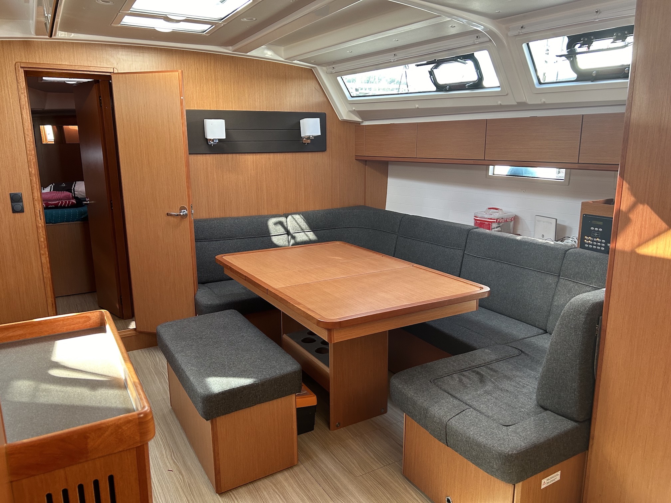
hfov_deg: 67.3
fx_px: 504
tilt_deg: -12.3
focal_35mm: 26
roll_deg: +0.4
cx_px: 336
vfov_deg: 53.1
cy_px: 252
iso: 125
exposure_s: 1/101
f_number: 1.5
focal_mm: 5.7
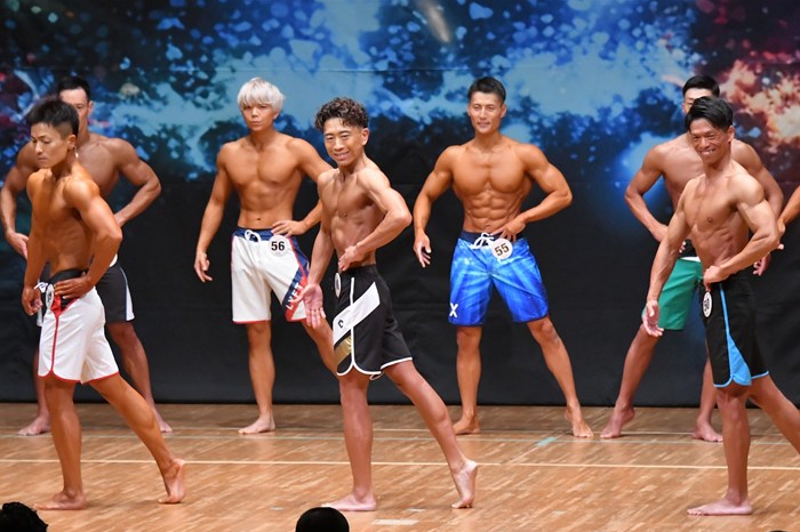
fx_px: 5530
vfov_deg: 5.5
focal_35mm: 249
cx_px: 406
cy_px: 293
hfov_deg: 8.3
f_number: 5.6
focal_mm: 150
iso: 8000
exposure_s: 1/400
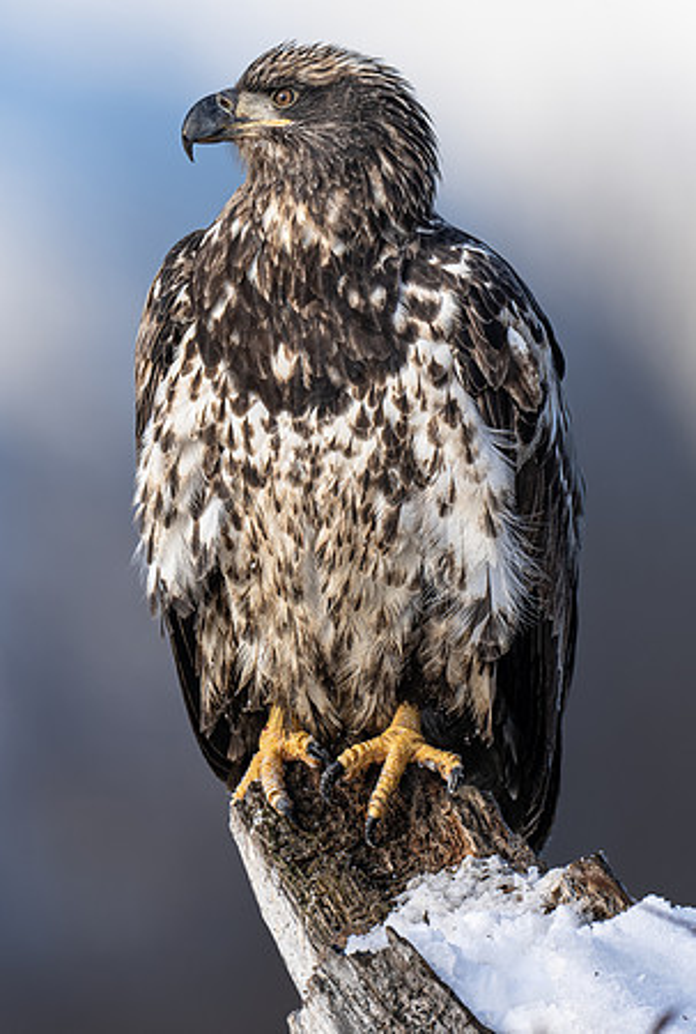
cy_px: 407
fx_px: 31329
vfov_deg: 1.9
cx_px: 307
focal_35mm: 1088
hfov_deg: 1.3
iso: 100
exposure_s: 1/400
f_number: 4
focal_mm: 600
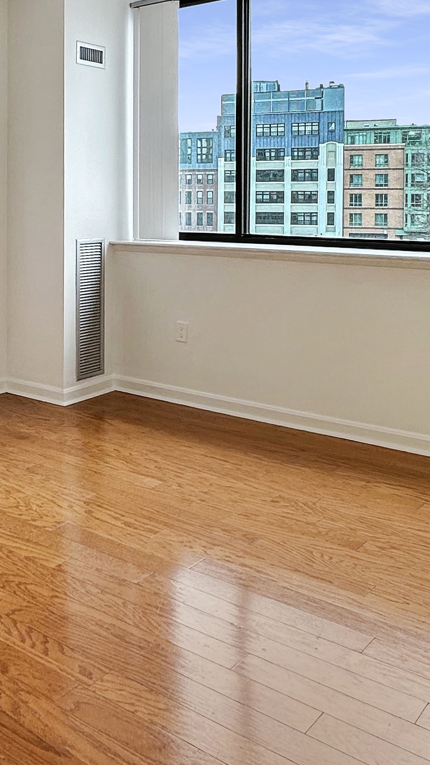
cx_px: 34
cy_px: 304
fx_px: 750
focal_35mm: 37
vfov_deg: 53.6
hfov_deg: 30.4
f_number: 2.2
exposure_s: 1/120
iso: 64
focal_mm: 2.22
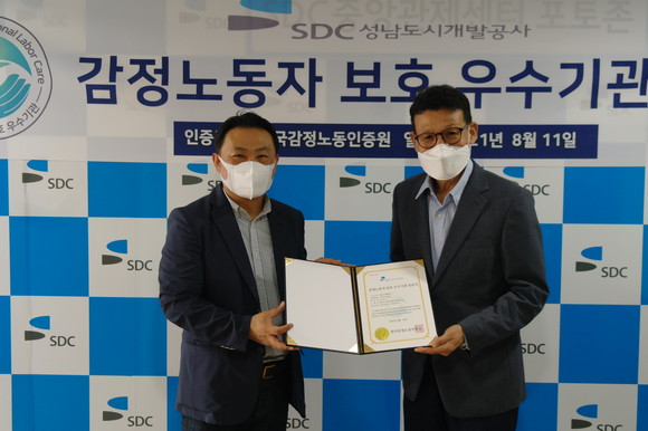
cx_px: 324
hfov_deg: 53.2
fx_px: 648
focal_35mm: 36
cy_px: 216
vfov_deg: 36.8
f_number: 4
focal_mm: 24
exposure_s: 1/20
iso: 400
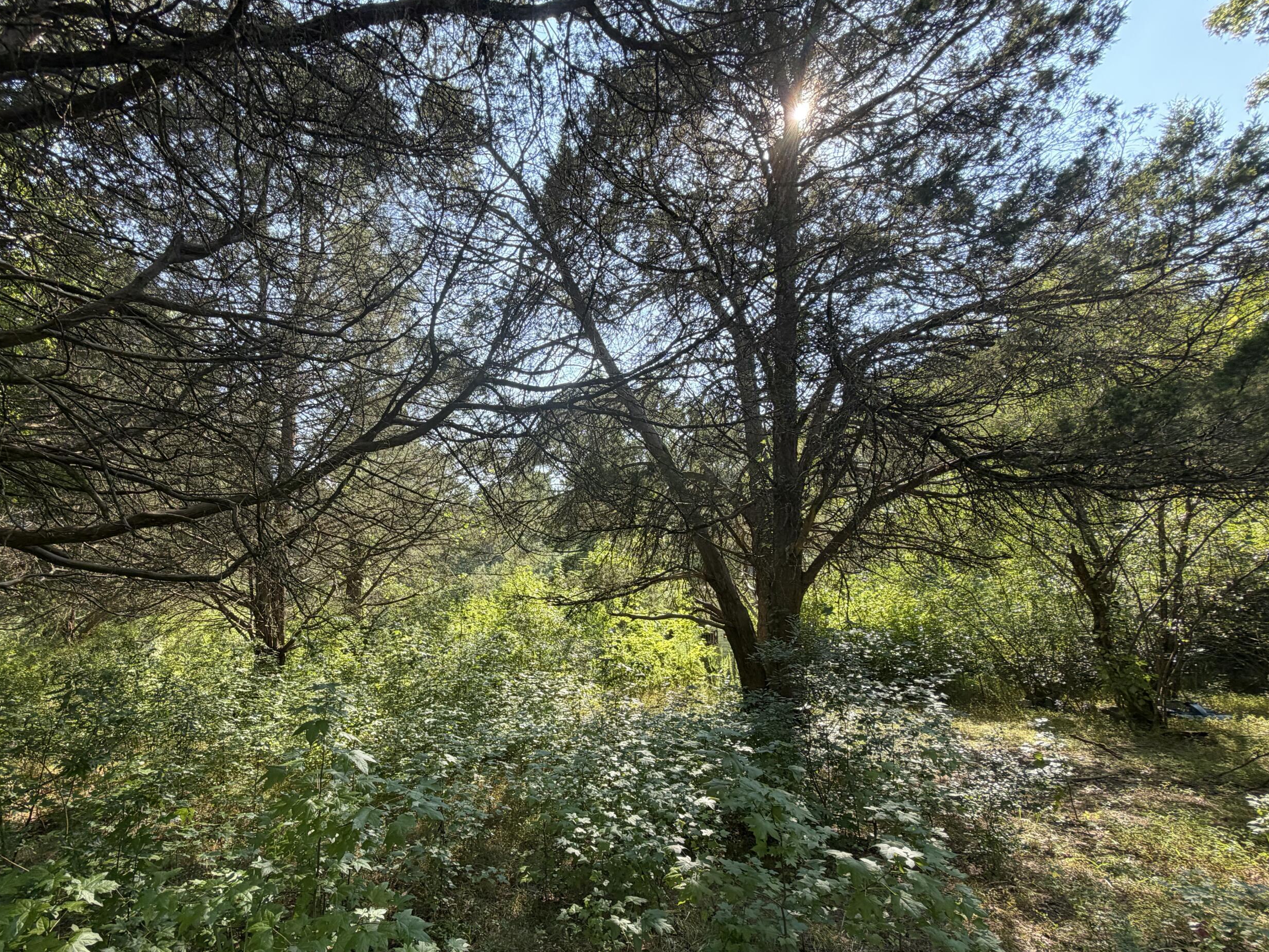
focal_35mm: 17
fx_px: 623
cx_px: 508
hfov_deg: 89.9
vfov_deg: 74.3
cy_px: 542
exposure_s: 1/164
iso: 50
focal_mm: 2.22
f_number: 2.2
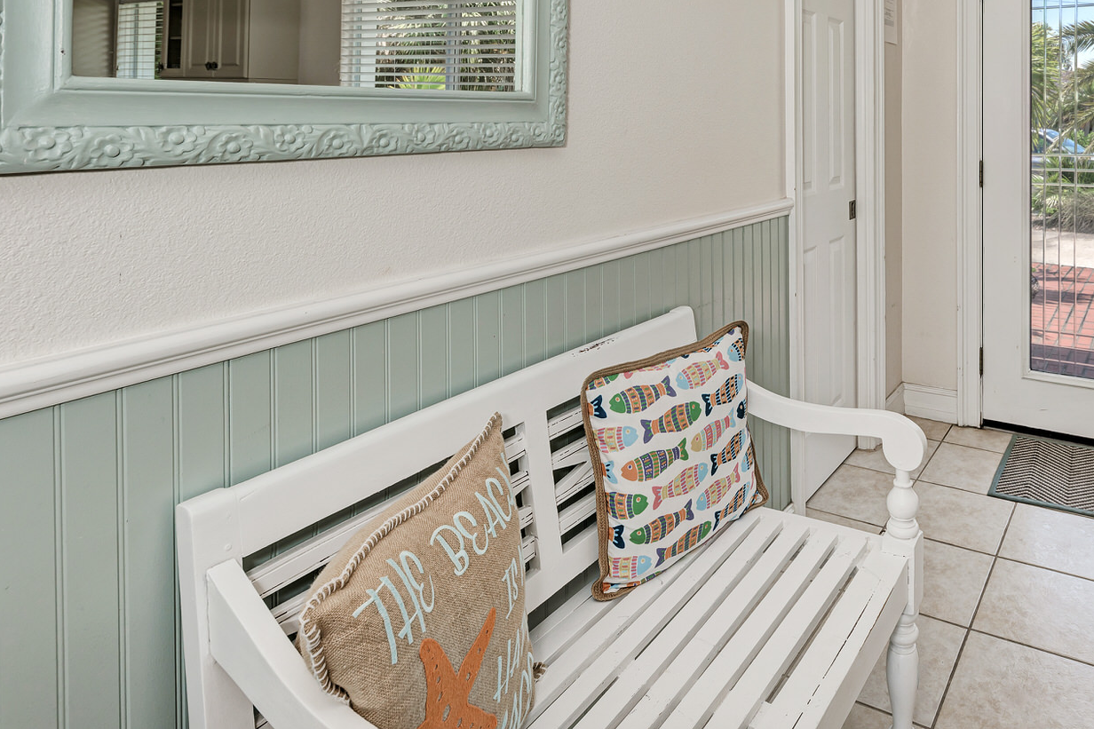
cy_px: 109
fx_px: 760
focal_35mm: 25
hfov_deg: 67.9
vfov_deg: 47.4
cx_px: 790
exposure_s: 1/60
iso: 100
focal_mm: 14
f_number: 7.1
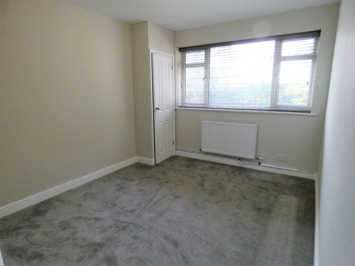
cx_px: 178
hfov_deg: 81.7
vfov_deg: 66.0
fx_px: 205
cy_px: 133
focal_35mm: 20
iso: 500
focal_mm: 3.6
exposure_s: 1/320
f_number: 2.8
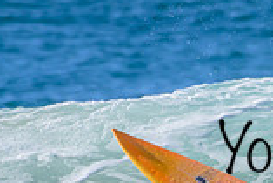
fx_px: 28106
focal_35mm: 3703
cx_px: 398
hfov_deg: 0.6
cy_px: 132
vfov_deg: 0.4
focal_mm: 1000
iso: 1000
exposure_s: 1/2000
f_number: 11
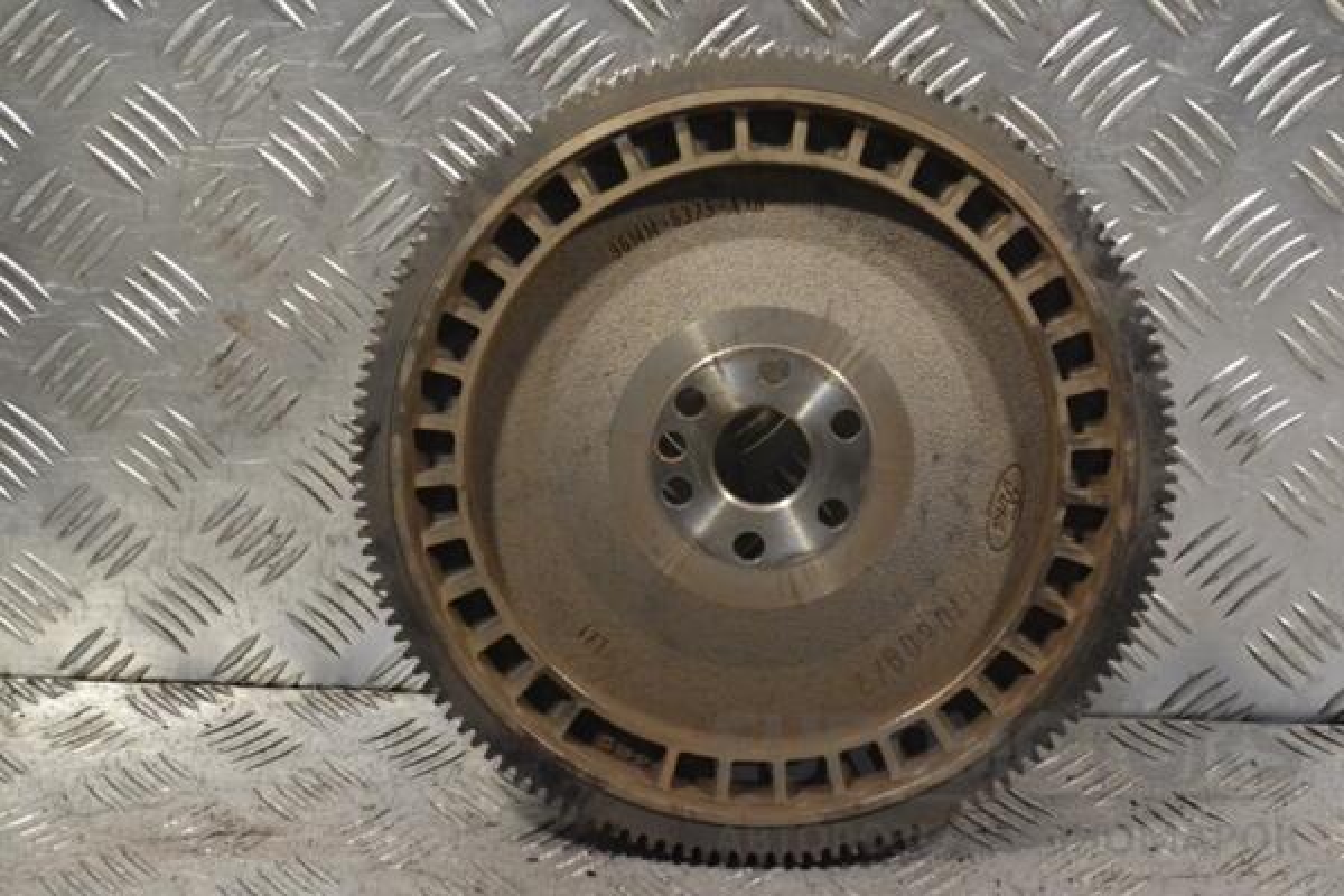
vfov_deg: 18.9
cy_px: 448
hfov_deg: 28.1
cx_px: 672
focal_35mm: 72
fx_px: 2688
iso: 3200
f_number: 8
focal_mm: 48
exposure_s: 1/250
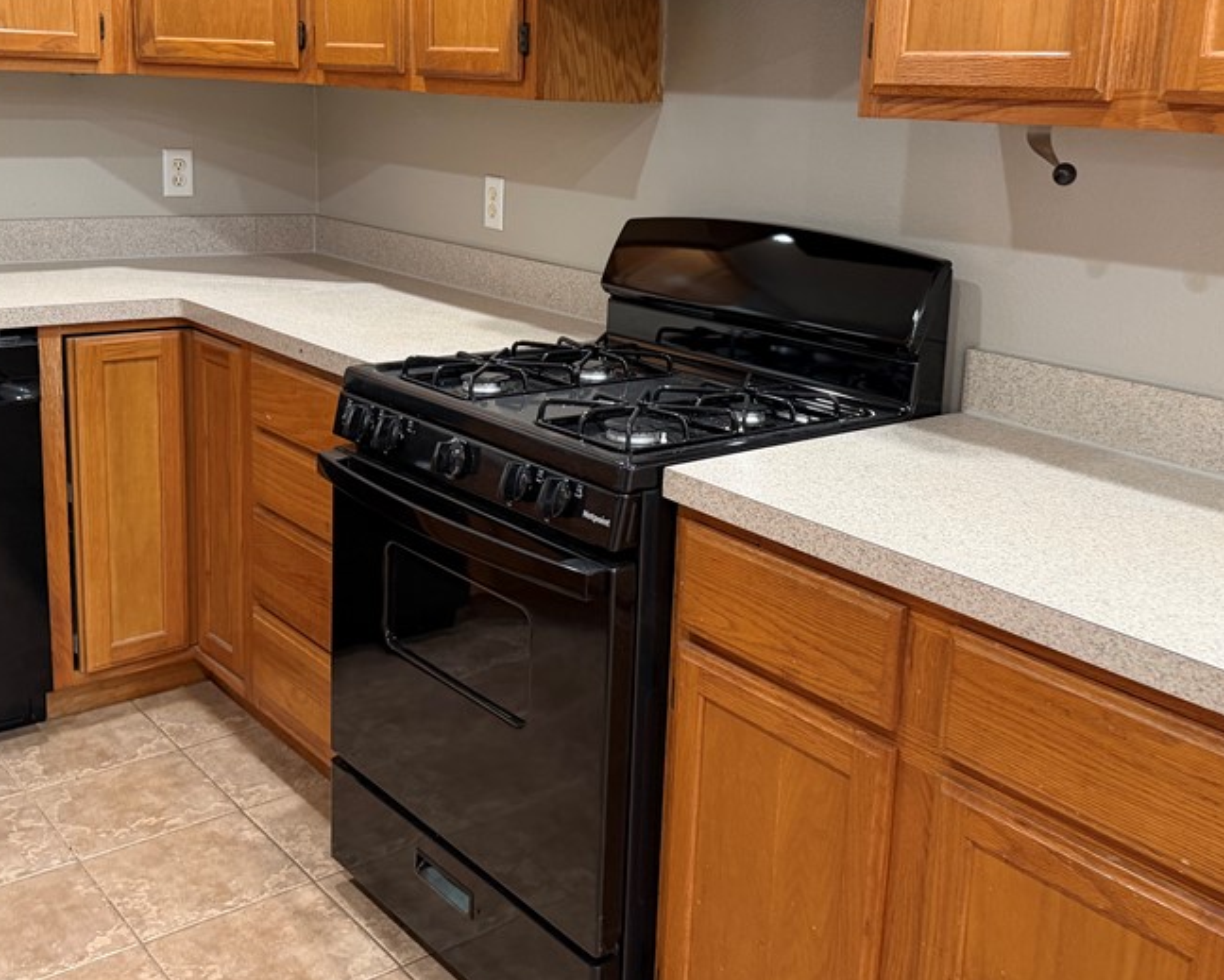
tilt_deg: -9.5
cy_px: 366
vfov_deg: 39.9
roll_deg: -1.3
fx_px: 1341
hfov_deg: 49.0
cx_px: 671
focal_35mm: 37
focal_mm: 6.76
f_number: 1.78
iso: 320
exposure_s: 1/60
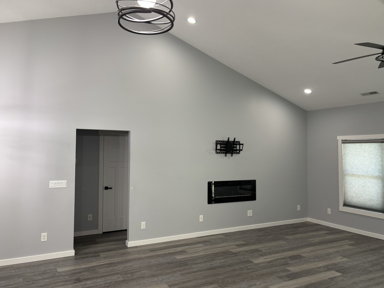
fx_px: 311
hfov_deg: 63.4
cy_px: 138
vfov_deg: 49.7
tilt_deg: +2.7
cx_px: 193
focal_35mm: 28
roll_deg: +0.0
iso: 64
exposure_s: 1/60
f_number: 1.6
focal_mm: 5.96
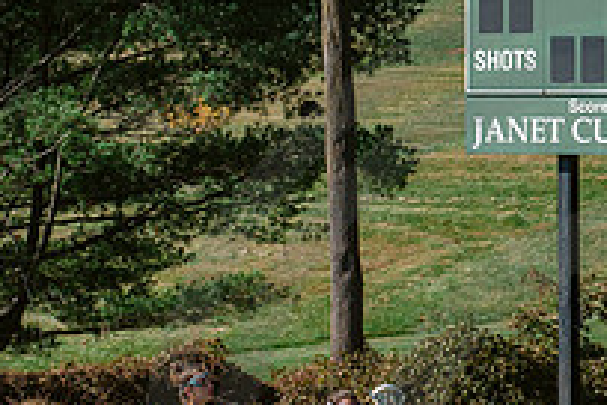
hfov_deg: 5.0
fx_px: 6929
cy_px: 347
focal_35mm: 411
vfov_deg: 3.3
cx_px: 607
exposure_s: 1/800
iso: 250
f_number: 7.1
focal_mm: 105
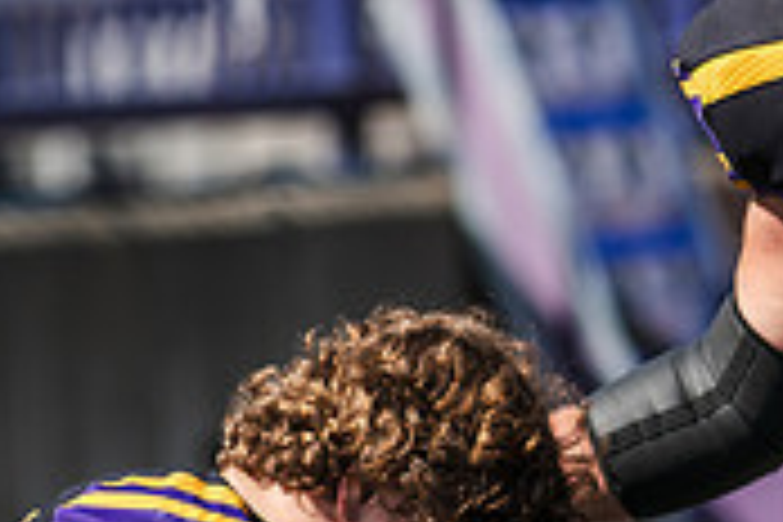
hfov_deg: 2.1
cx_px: 738
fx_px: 21727
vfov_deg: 1.4
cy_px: 362
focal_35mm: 999
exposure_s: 1/2000
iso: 125
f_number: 3.5
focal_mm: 300
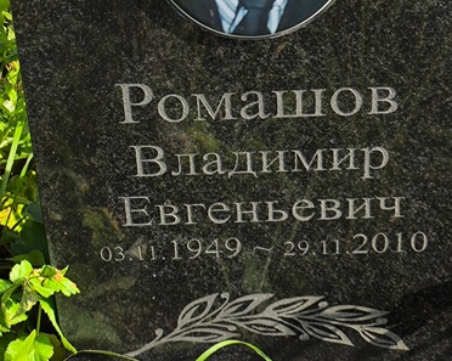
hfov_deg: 18.3
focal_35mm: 105
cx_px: 168
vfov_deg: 14.5
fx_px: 1404
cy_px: 36
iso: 50
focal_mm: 4.71
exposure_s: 1/721
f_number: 1.7
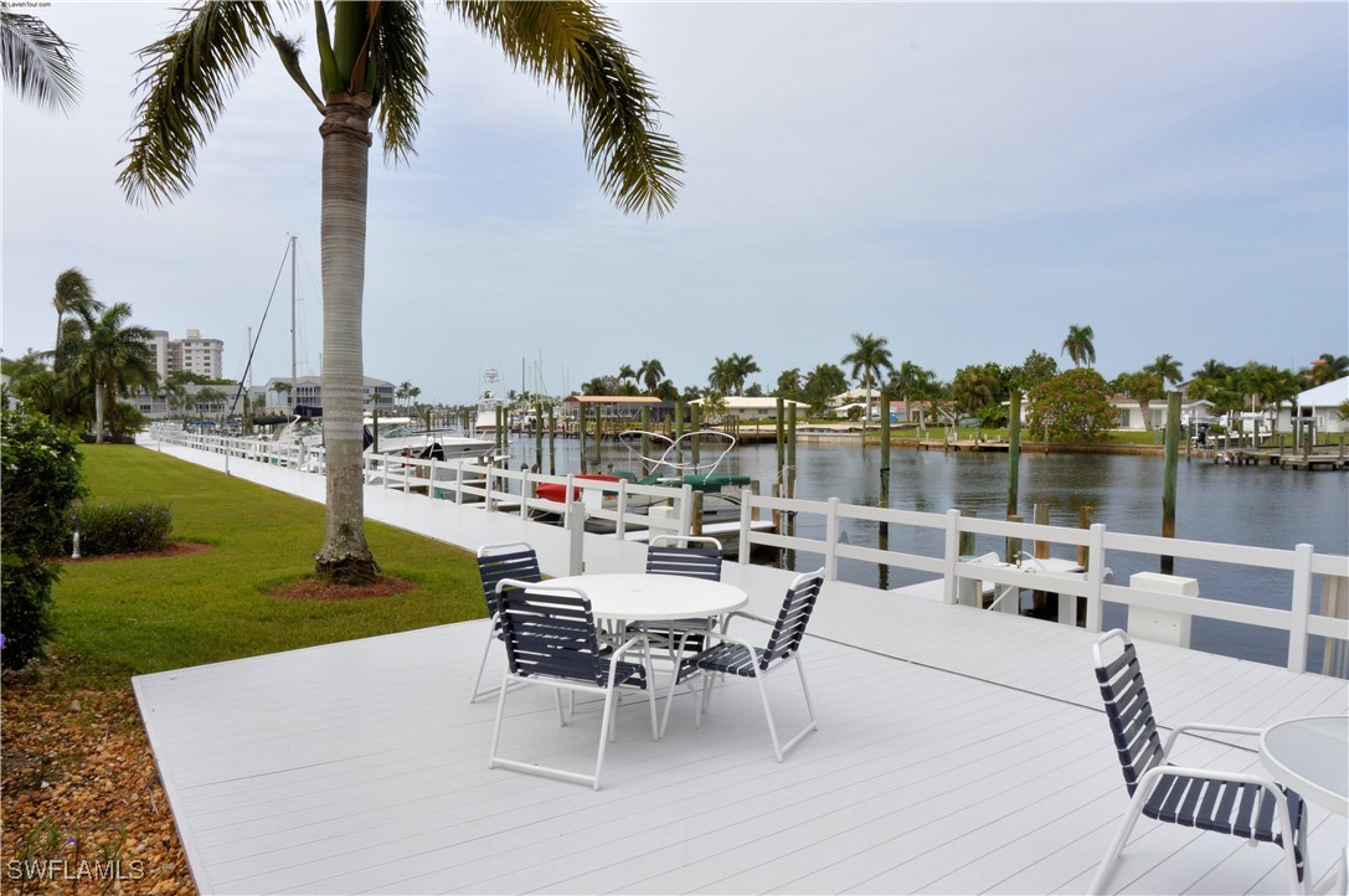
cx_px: 674
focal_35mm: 22
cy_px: 448
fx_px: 842
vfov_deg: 56.0
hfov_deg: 77.4
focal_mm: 15
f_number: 18
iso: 400
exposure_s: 1/200
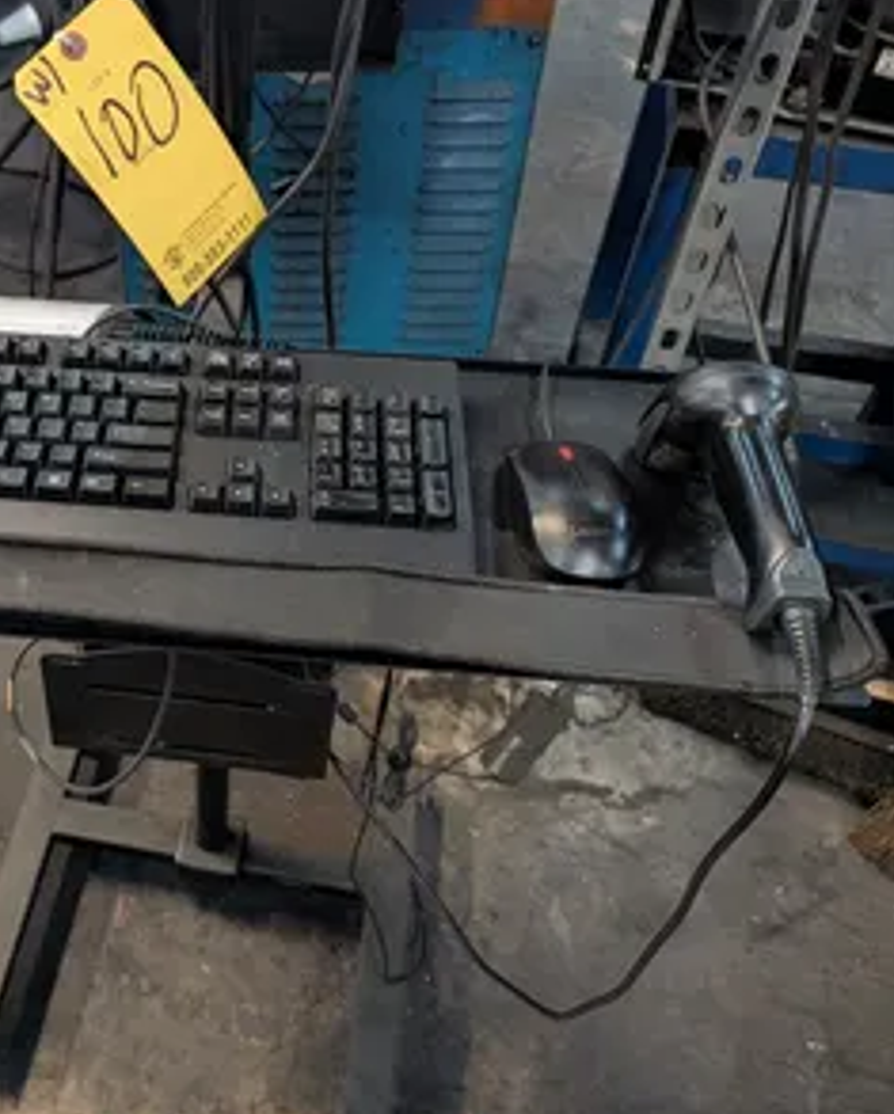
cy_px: 557
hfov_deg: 43.7
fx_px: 1057
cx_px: 179
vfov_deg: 55.6
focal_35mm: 32
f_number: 1.68
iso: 1135
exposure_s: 1/60
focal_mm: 6.9
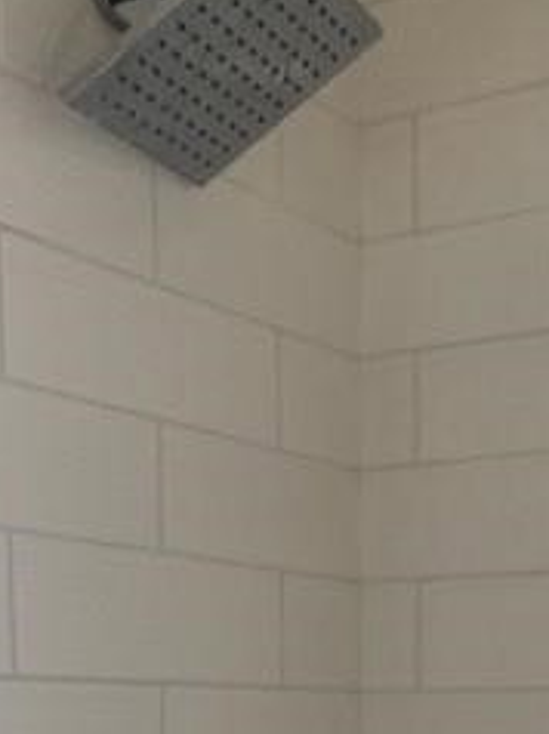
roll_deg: -0.5
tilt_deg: -4.8
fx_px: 1483
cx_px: 530
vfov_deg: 25.2
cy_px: 867
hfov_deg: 20.4
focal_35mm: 70
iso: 100
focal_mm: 5.1
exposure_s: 1/121
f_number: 1.6
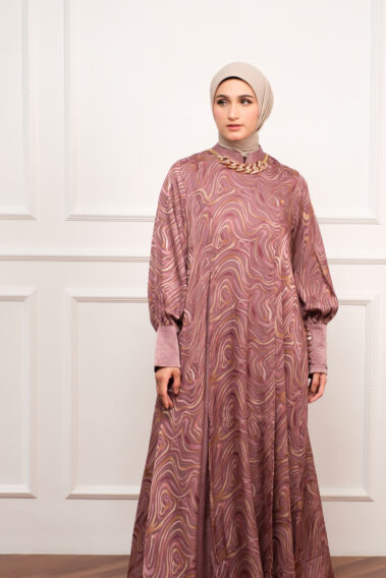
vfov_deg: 24.2
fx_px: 1350
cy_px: 330
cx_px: 240
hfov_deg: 16.3
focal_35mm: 84
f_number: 4.5
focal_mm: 35
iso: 125
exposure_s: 1/200
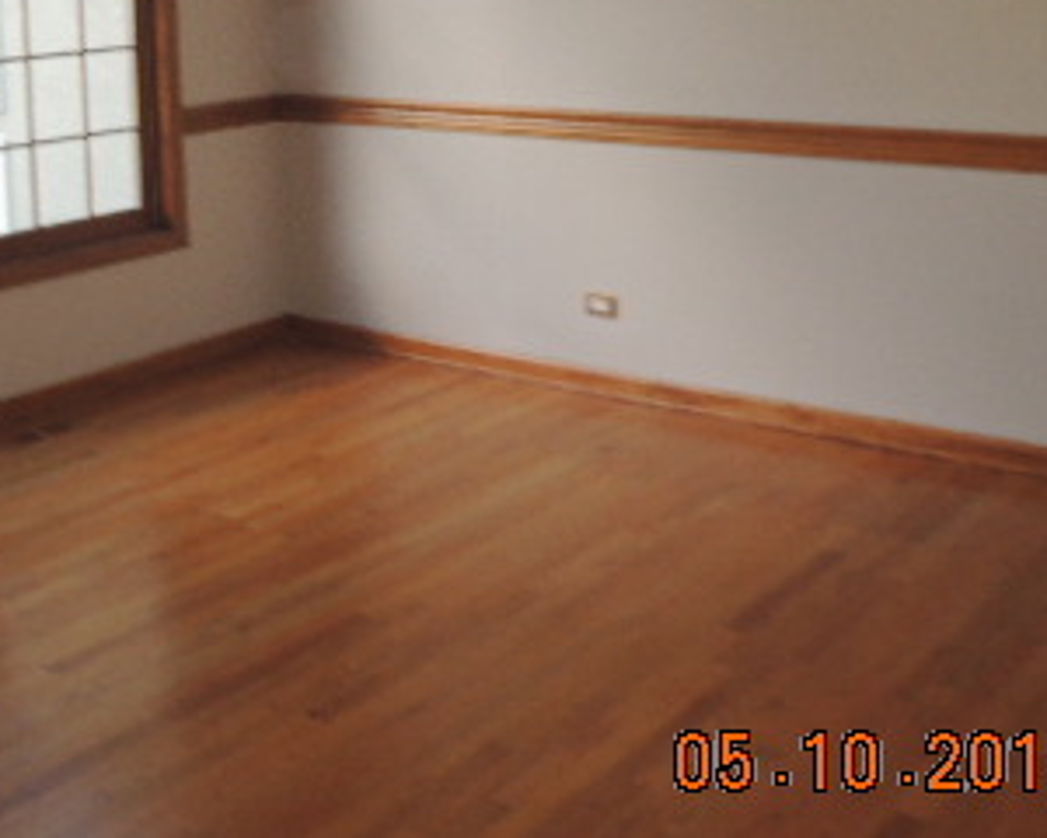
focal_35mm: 50
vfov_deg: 29.2
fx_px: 1549
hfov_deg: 36.9
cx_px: 339
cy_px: 115
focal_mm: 4.3
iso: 140
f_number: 2.8
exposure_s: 1/40
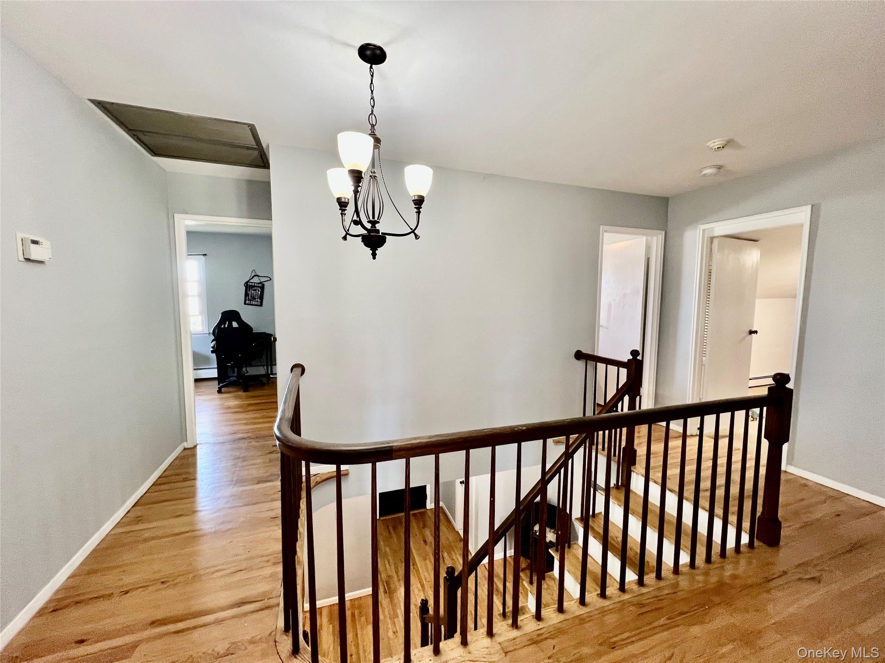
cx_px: 442
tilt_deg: -2.6
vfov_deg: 89.9
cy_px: 332
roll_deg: +0.5
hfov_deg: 106.2
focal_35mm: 13
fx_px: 332
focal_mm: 1.57
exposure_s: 1/60
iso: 250
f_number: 1.8
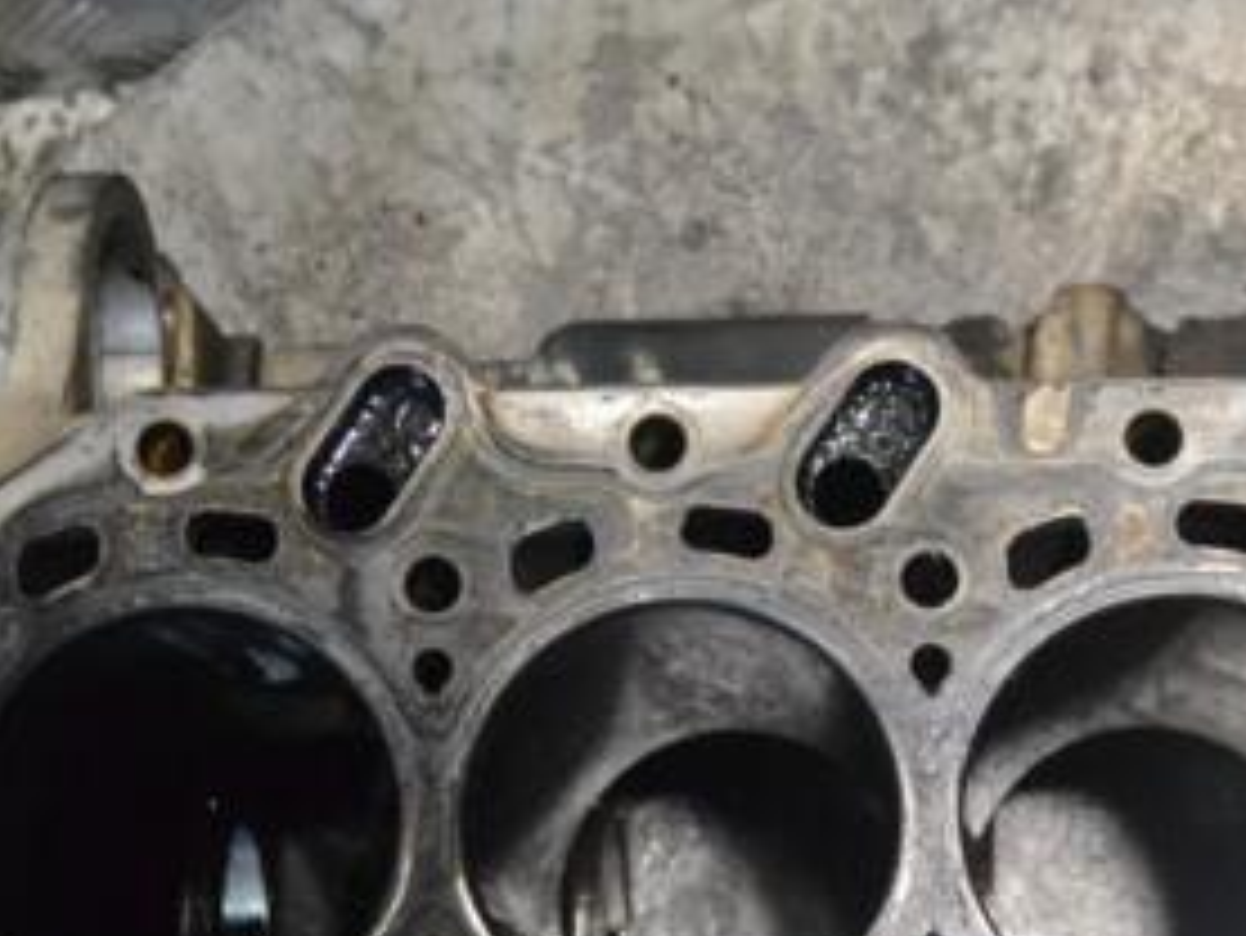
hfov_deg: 19.5
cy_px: 896
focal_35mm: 100
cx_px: 909
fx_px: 3601
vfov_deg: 14.6
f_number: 5
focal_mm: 32
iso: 3200
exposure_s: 1/100
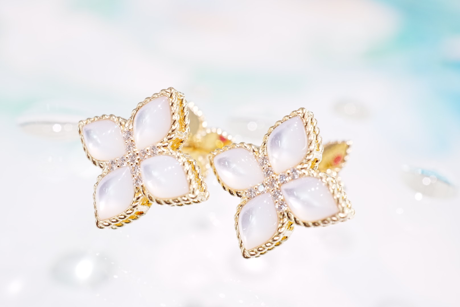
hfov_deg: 43.6
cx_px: 230
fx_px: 575
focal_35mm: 45
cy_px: 154
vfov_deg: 29.9
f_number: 9
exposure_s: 1/50
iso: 800
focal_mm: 30
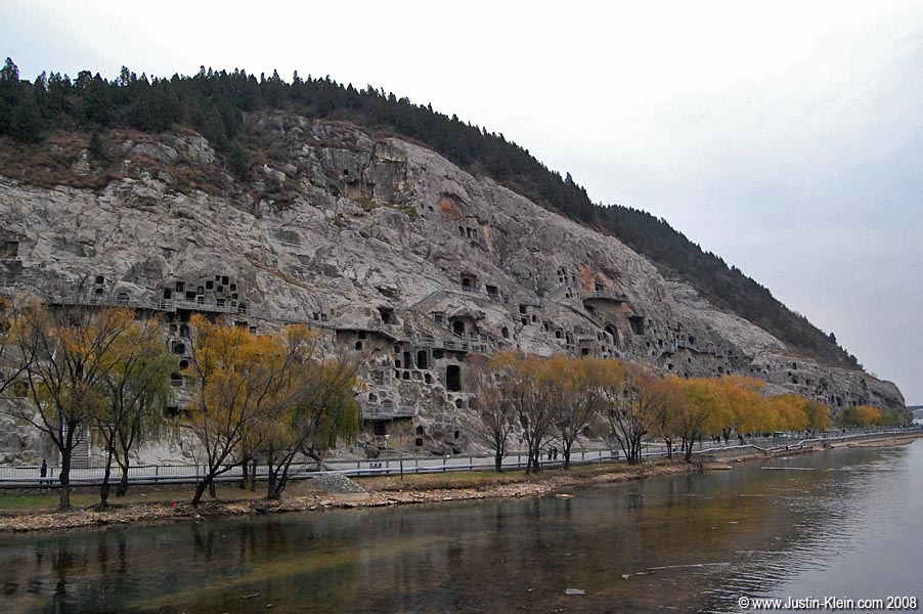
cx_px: 462
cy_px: 307
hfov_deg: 62.0
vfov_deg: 43.5
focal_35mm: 30
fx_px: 769
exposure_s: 1/160
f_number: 6.3
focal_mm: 20
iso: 1600
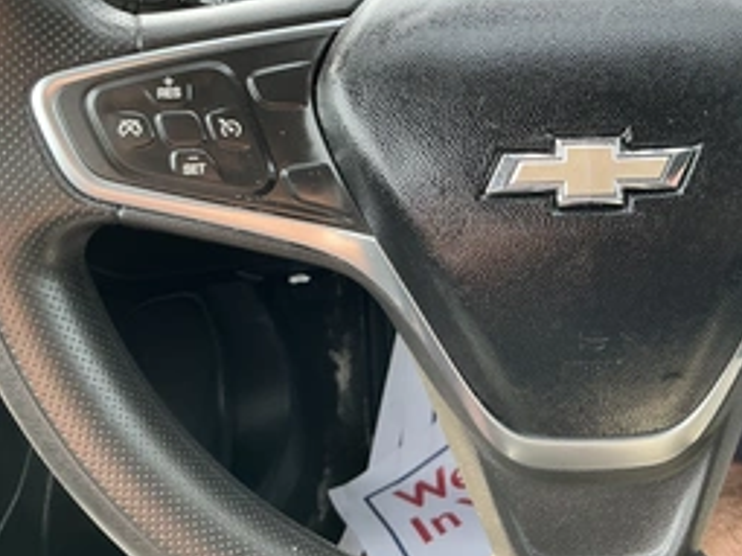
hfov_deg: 41.4
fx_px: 943
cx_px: 579
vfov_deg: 32.3
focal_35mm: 44
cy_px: 143
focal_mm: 3
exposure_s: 1/122
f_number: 1.8
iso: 64
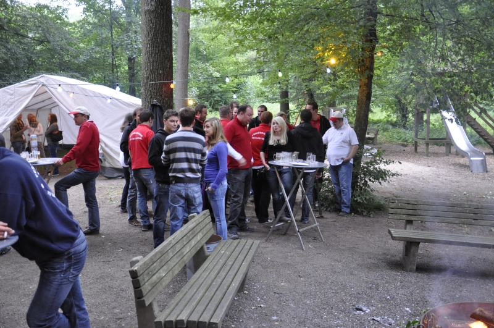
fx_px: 493
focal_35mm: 36
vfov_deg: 36.8
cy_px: 164
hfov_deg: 53.2
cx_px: 247
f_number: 3.8
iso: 2000
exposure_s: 1/25
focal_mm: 24
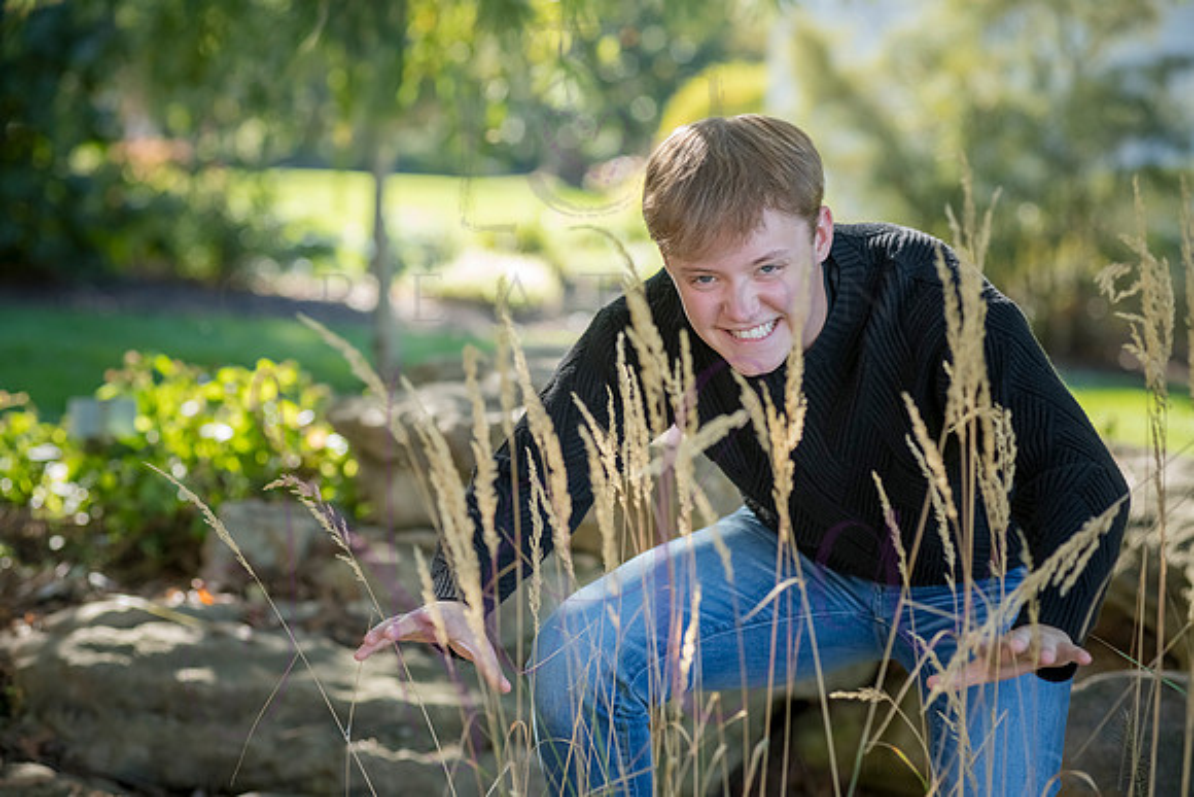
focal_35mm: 105
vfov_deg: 13.0
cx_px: 597
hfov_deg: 19.5
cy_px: 398
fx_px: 3483
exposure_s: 1/640
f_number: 4.5
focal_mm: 105
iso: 800
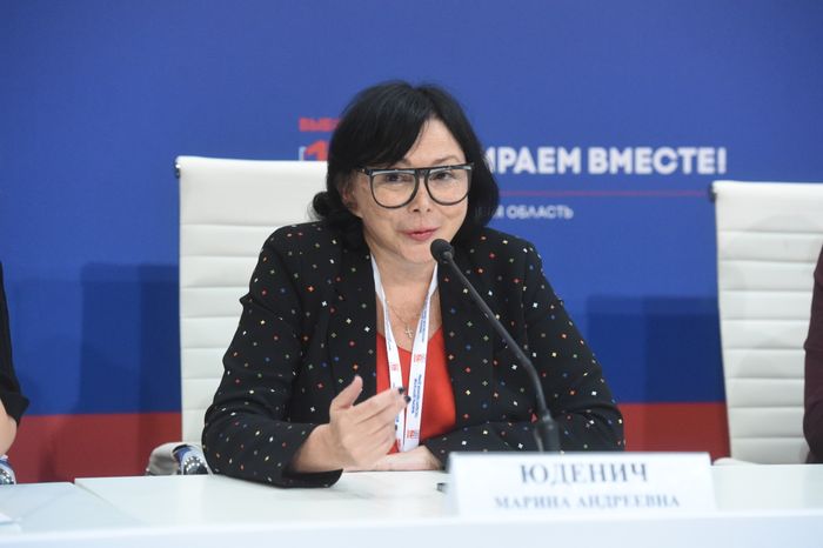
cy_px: 274
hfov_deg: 15.8
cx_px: 412
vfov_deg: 10.5
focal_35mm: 130
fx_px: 2970
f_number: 4
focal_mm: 130
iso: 12800
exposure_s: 1/500
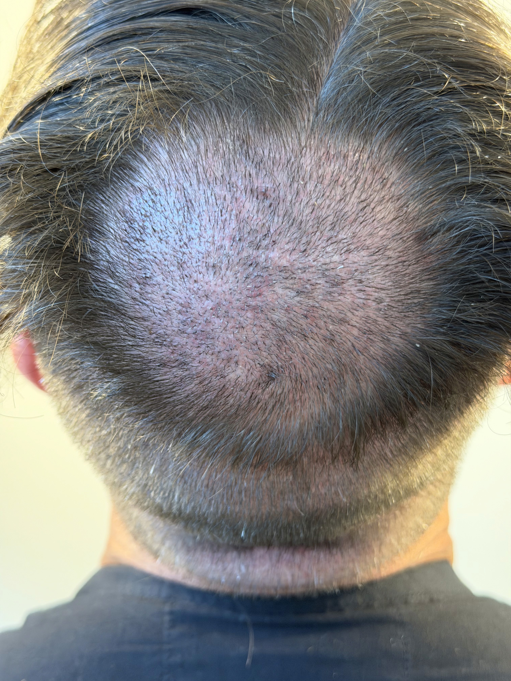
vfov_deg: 39.7
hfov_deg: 30.3
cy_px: 340
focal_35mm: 48
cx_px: 256
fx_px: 945
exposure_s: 1/82
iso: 125
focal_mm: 6.76
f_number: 1.78
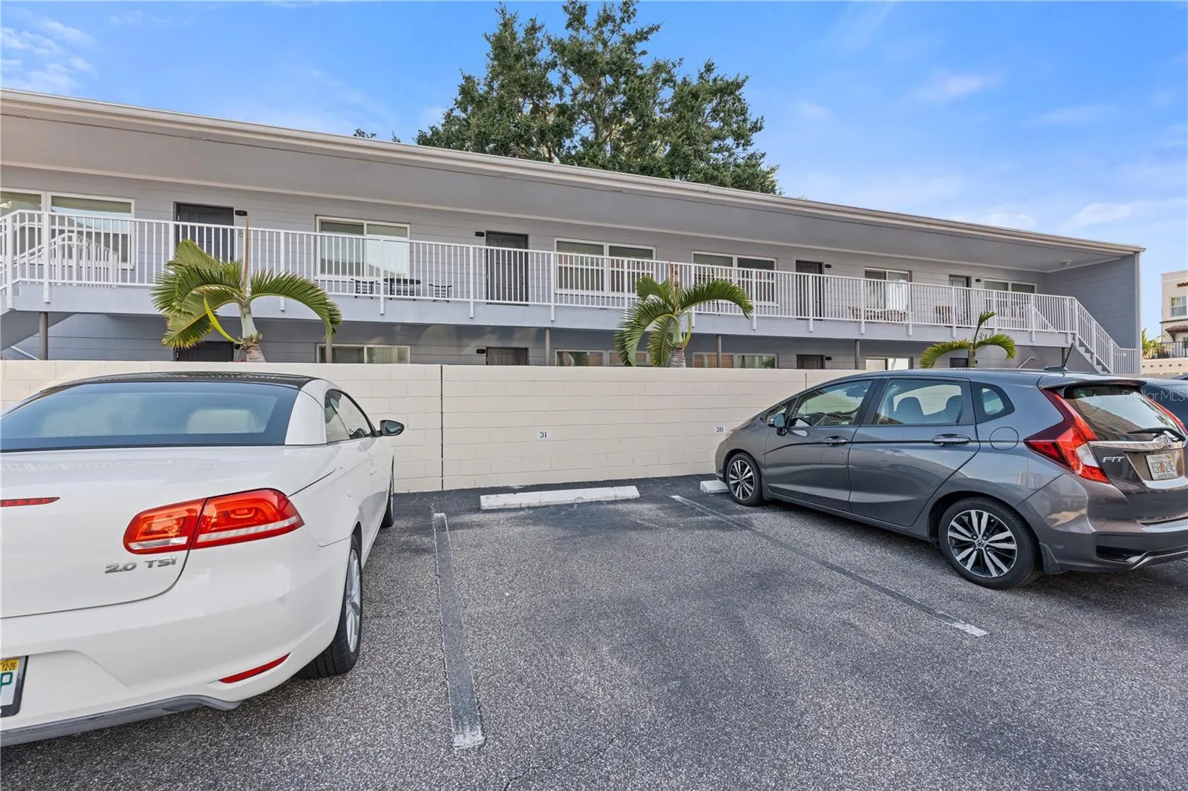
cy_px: 396
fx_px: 528
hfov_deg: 96.7
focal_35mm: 16
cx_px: 594
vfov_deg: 73.7
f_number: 9
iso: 250
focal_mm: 16
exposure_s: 1/40
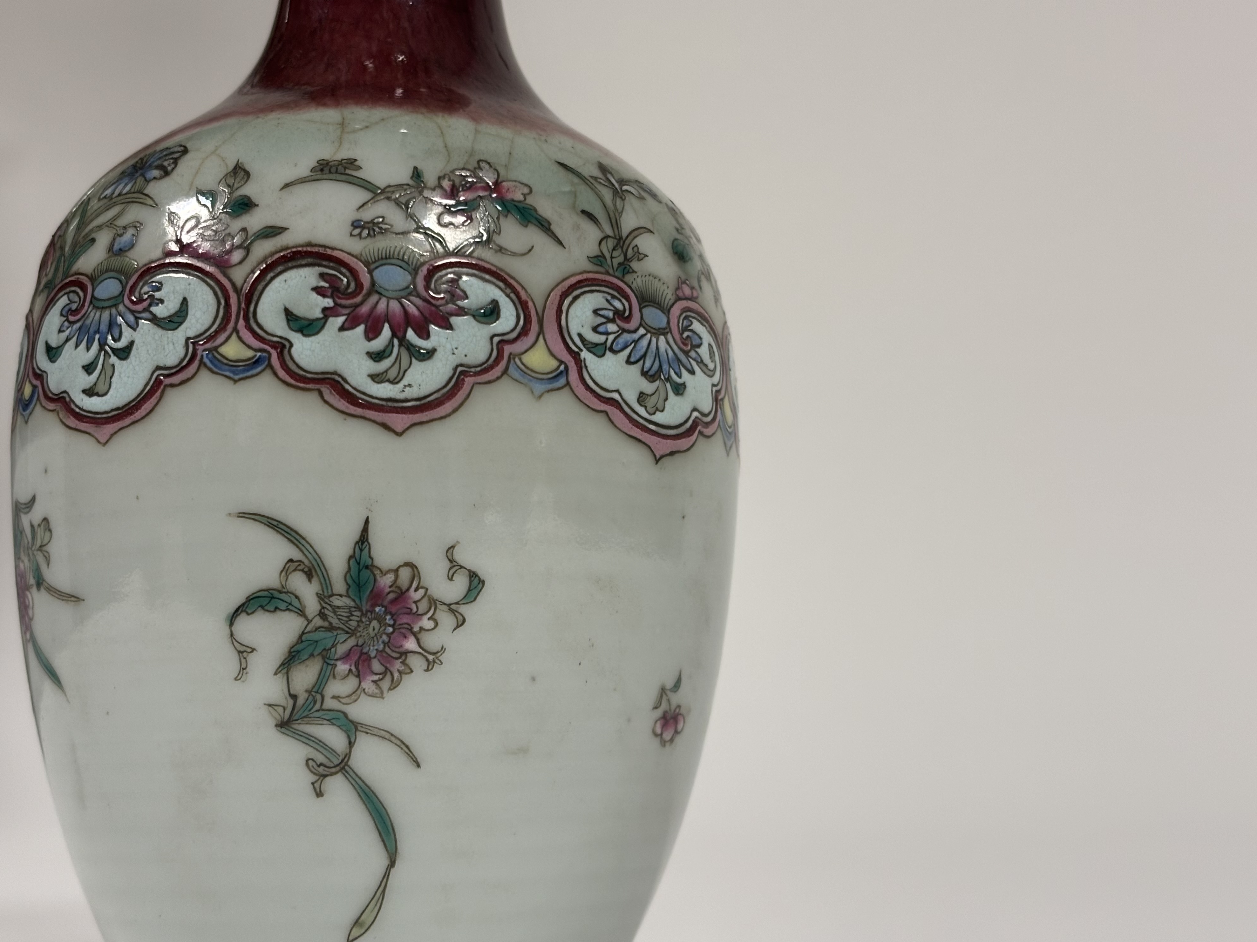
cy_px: 464
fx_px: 1925
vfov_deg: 27.5
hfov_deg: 36.2
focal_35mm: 53
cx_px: 628
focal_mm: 5.96
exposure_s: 1/50
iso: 50
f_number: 1.6
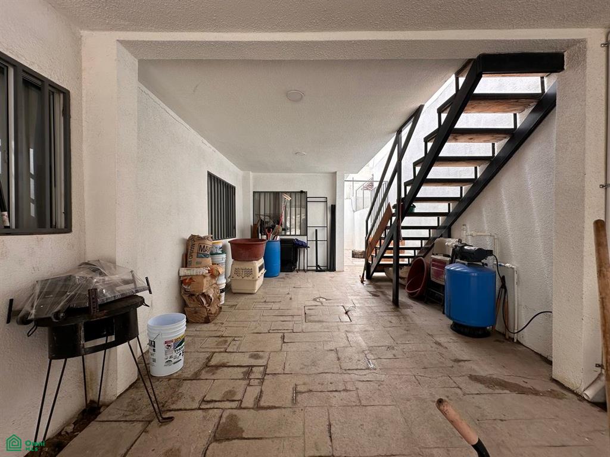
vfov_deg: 85.7
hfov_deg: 102.1
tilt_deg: -0.9
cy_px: 228
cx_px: 305
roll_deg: -0.1
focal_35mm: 14
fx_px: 247
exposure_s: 1/317
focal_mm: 2.22
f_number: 2.2
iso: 40
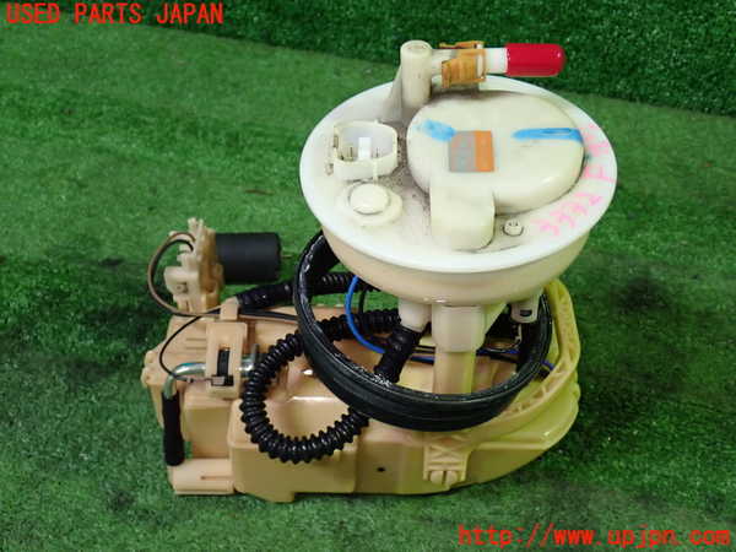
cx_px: 368
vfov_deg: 35.1
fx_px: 872
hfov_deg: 45.8
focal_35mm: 41
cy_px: 276
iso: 500
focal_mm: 7.31
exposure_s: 1/40
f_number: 2.8
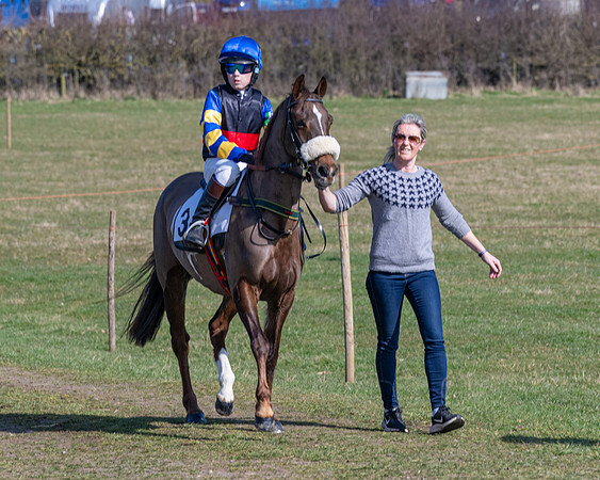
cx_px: 315
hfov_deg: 7.5
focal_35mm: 258
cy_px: 204
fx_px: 4577
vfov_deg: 6.0
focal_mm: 125
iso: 200
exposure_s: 1/1600
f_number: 5
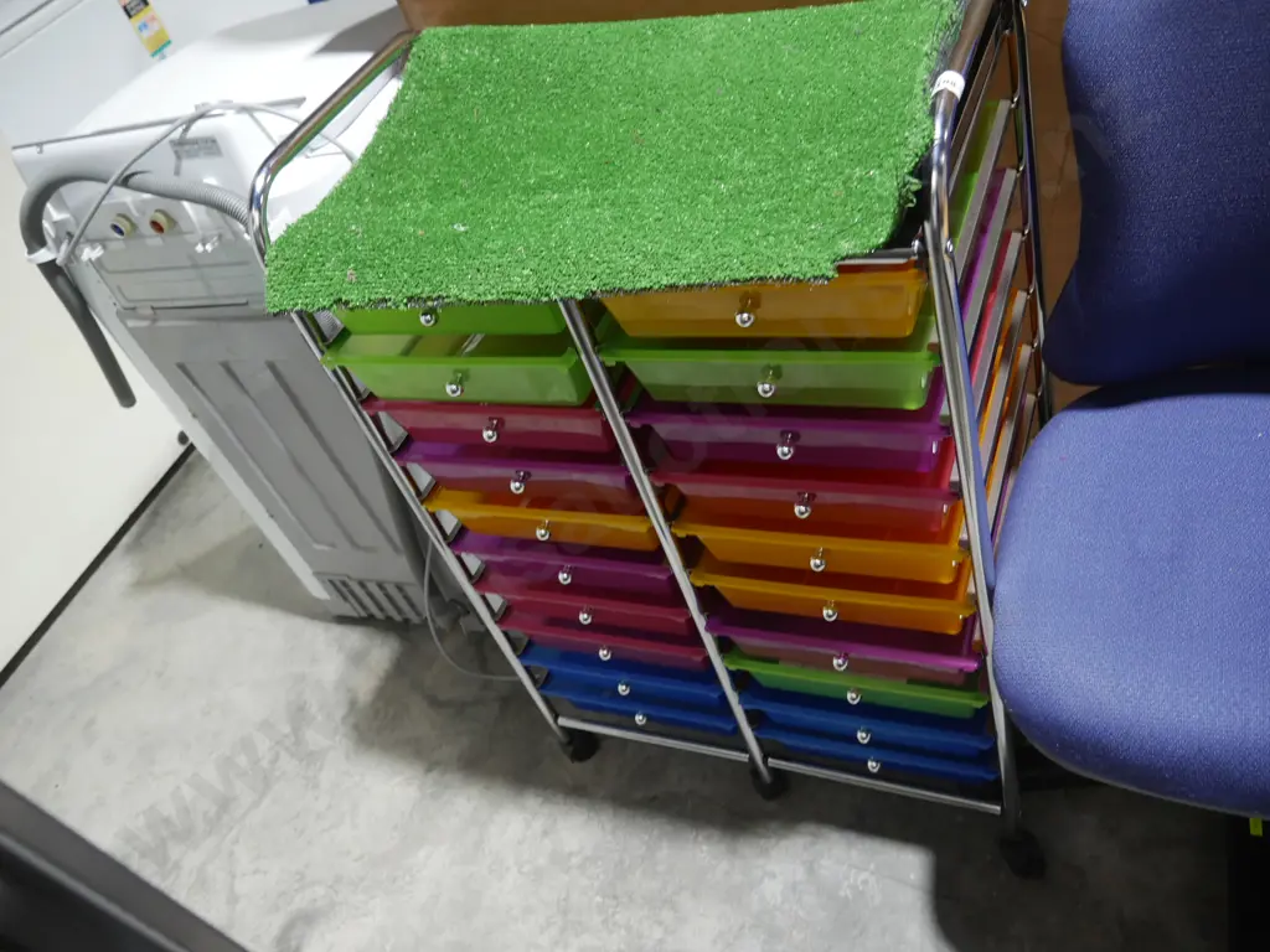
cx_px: 635
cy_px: 476
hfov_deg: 63.4
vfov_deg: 49.7
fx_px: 1027
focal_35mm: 28
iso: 500
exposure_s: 1/60
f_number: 3.5
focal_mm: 14
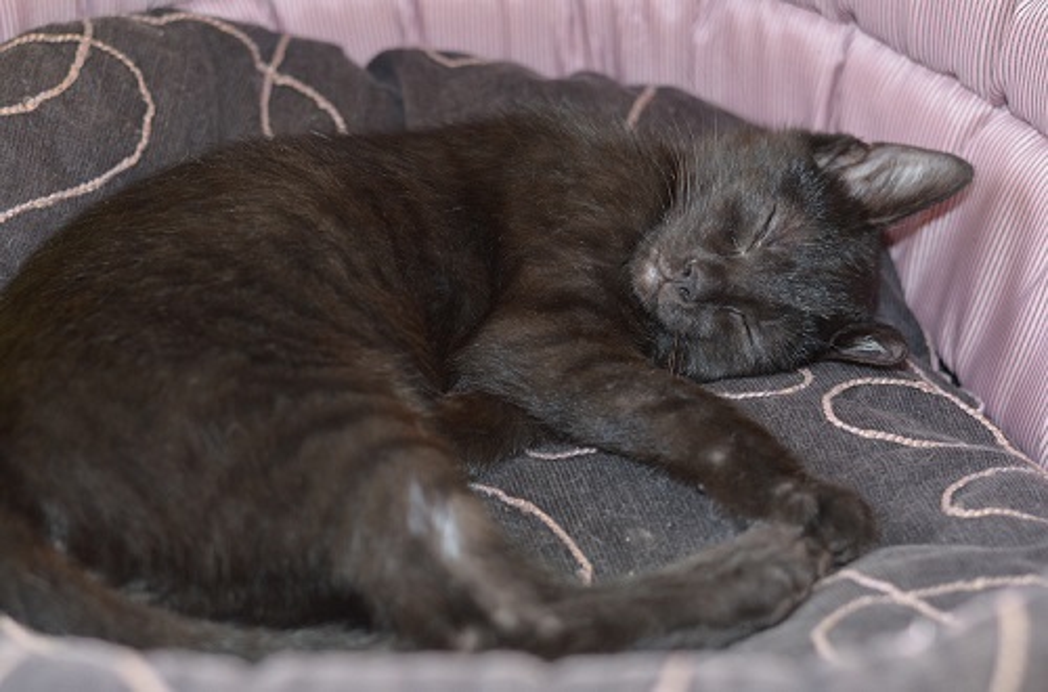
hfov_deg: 27.1
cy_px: 346
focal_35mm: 75
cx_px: 524
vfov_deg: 18.1
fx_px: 2176
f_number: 2.8
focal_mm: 50
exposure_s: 1/60
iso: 800
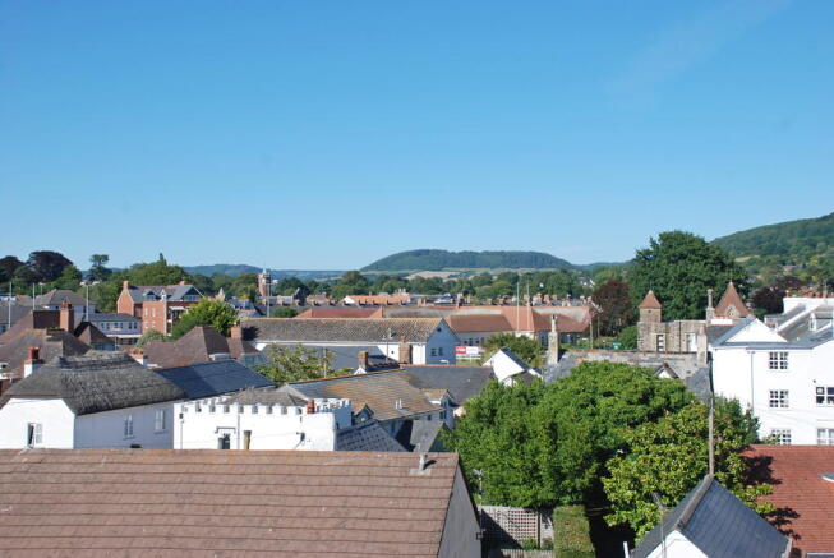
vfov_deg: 28.1
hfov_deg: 41.1
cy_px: 279
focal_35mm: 48
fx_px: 1113
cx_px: 417
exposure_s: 1/250
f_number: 8
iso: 100
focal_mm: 32
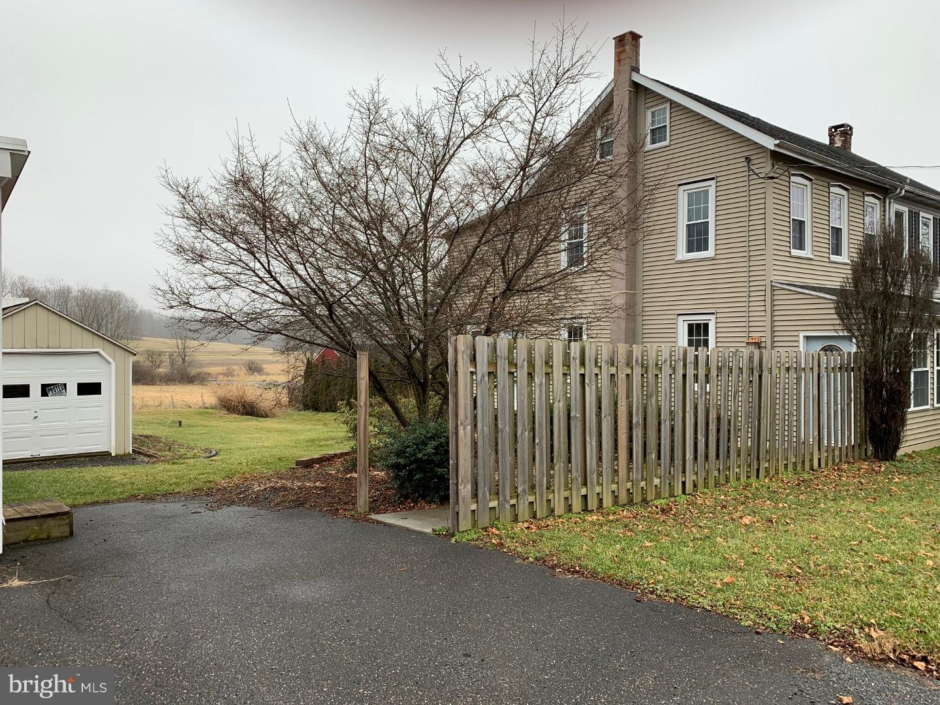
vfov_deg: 53.1
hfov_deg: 67.3
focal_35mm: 26
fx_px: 706
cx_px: 470
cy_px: 352
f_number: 1.8
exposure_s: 1/127
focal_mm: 4.25
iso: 25
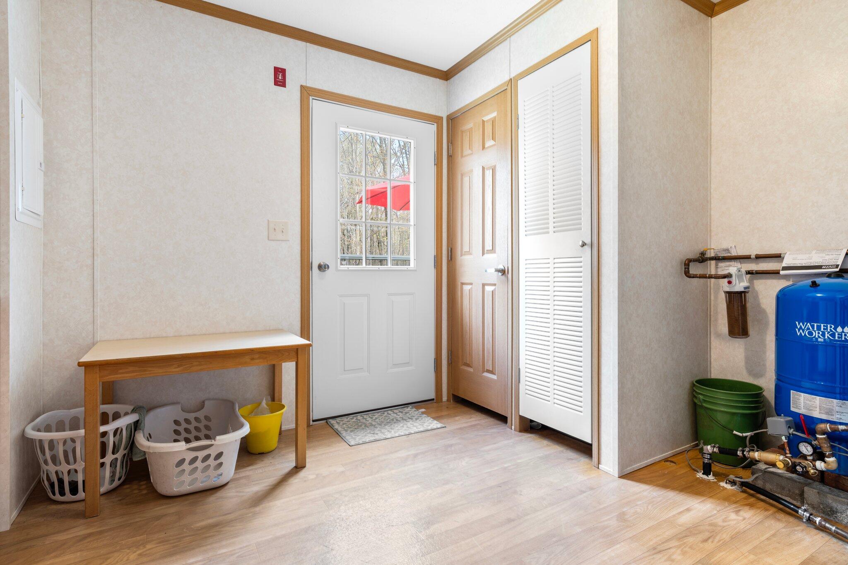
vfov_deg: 67.4
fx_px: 424
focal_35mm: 18
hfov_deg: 90.0
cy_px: 282
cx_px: 424
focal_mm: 18
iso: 64
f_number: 9
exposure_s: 2.5
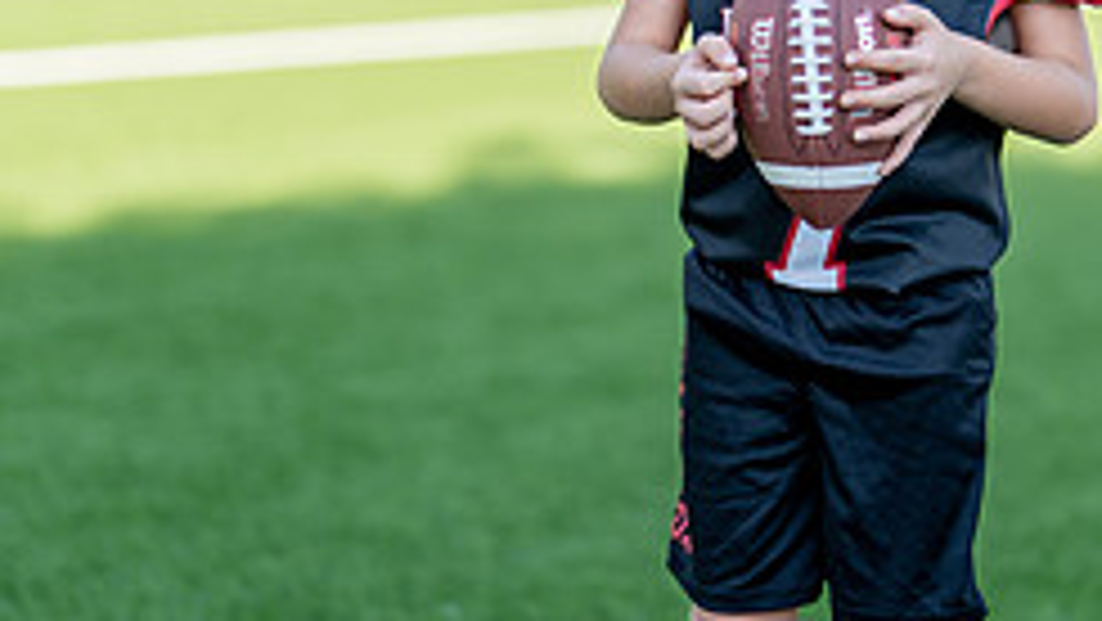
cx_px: 832
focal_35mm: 133
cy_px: 220
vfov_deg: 9.1
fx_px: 3888
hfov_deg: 16.1
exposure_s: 1/1600
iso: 100
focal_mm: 50
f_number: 1.2
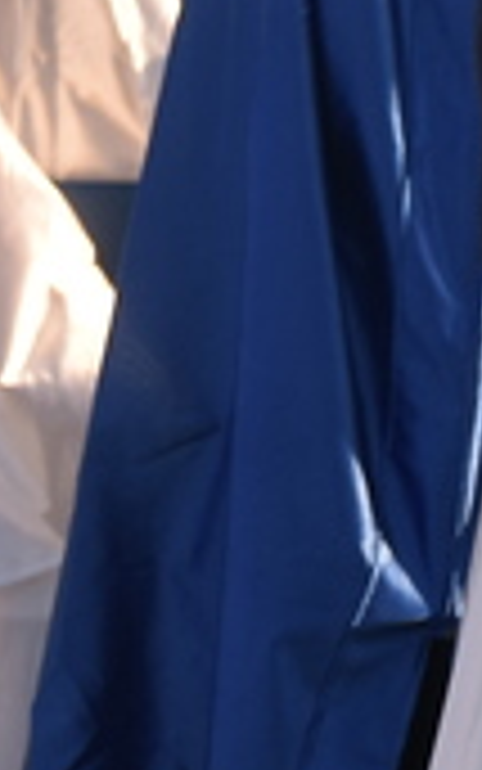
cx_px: 1194
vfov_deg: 2.0
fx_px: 21848
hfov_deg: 1.3
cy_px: -338
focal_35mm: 1040
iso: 250
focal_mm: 145
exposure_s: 1/250
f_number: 9
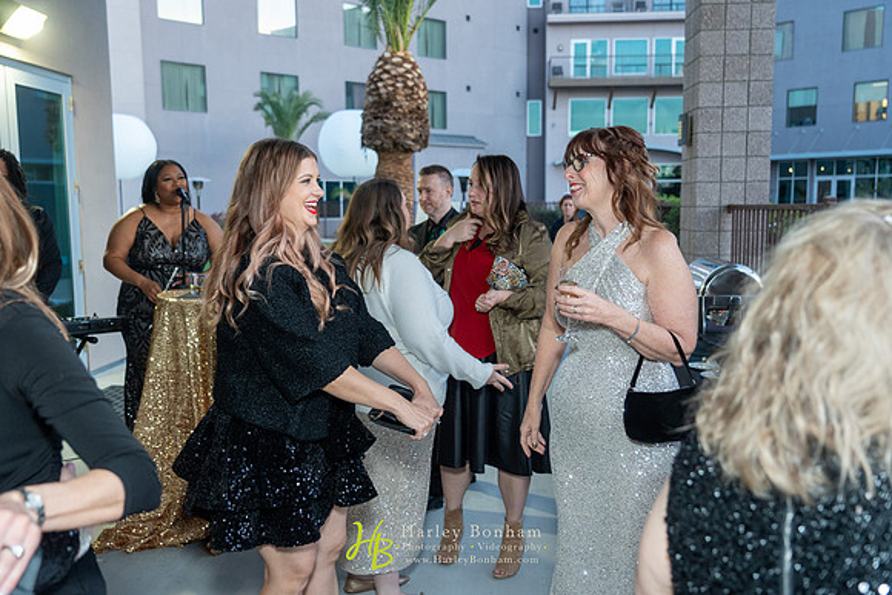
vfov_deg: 38.9
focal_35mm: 34
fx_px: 843
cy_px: 298
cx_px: 446
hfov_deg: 55.8
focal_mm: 34
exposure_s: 1/160
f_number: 4
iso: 1600
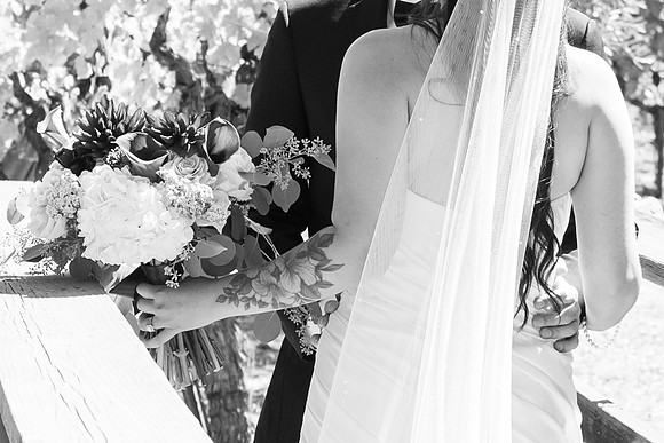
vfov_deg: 6.4
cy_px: 350
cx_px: 470
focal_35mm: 215
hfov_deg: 9.5
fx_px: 3973
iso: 200
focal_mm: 35
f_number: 4
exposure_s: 1/500
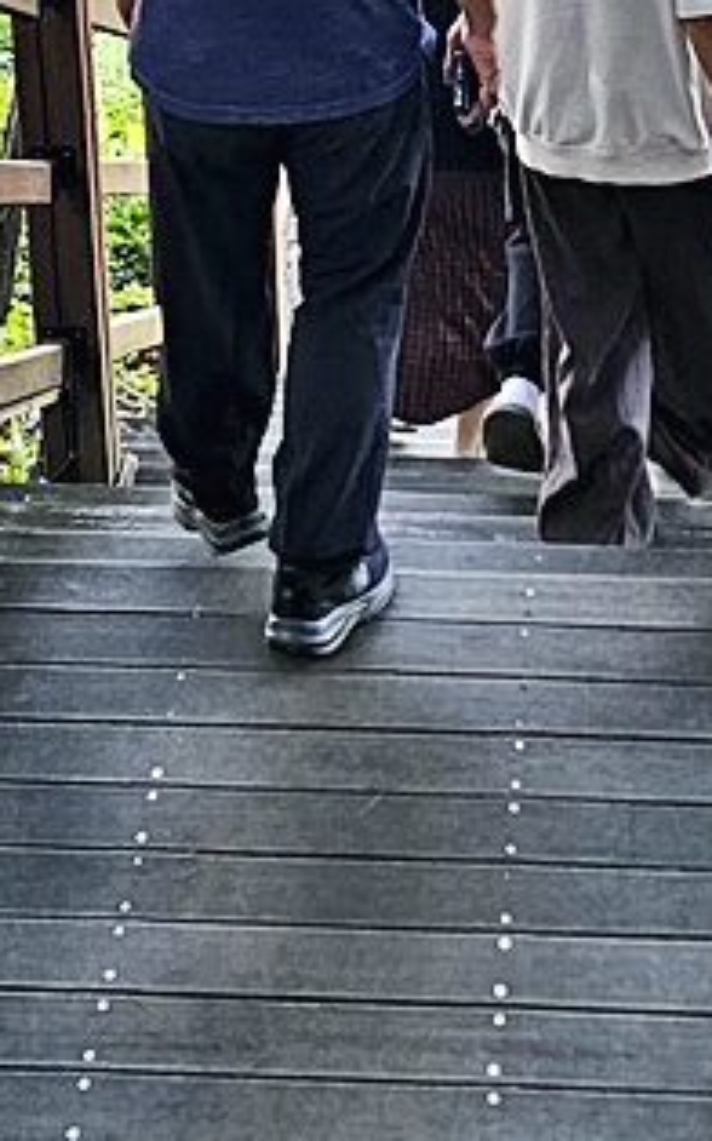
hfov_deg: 12.9
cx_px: 489
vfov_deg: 19.6
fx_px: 3139
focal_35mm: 101
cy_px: -153
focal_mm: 6.3
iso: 160
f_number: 1.7
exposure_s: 1/180
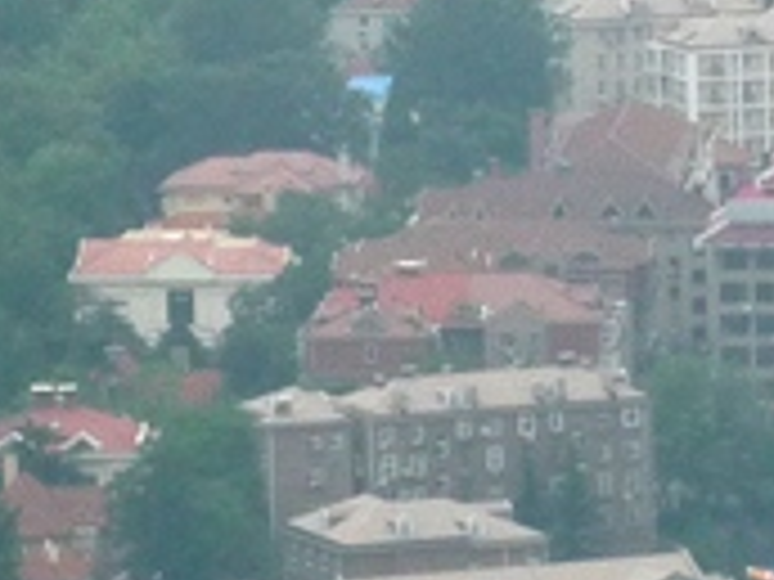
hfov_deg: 2.5
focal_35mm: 787
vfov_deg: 1.9
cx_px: 1300
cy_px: 800
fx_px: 17597
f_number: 5.9
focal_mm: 22
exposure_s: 1/400
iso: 100
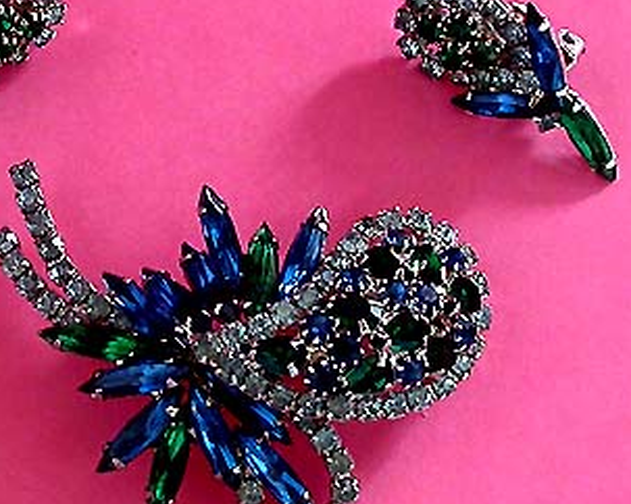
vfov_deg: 30.2
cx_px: 214
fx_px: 933
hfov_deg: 37.0
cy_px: 260
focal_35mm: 50
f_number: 2.6
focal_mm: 7.85
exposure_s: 1/24.4
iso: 100
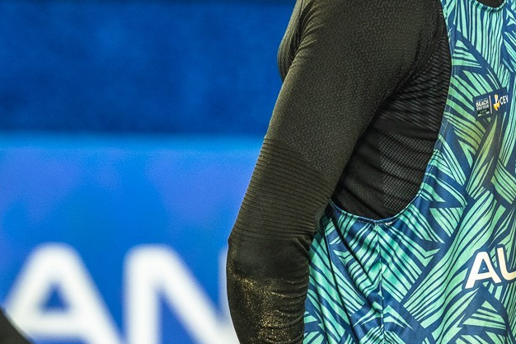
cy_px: 29
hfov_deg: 3.4
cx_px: 320
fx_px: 8783
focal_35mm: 613
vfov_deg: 2.2
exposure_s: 1/1000
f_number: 3.5
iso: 1000
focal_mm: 200
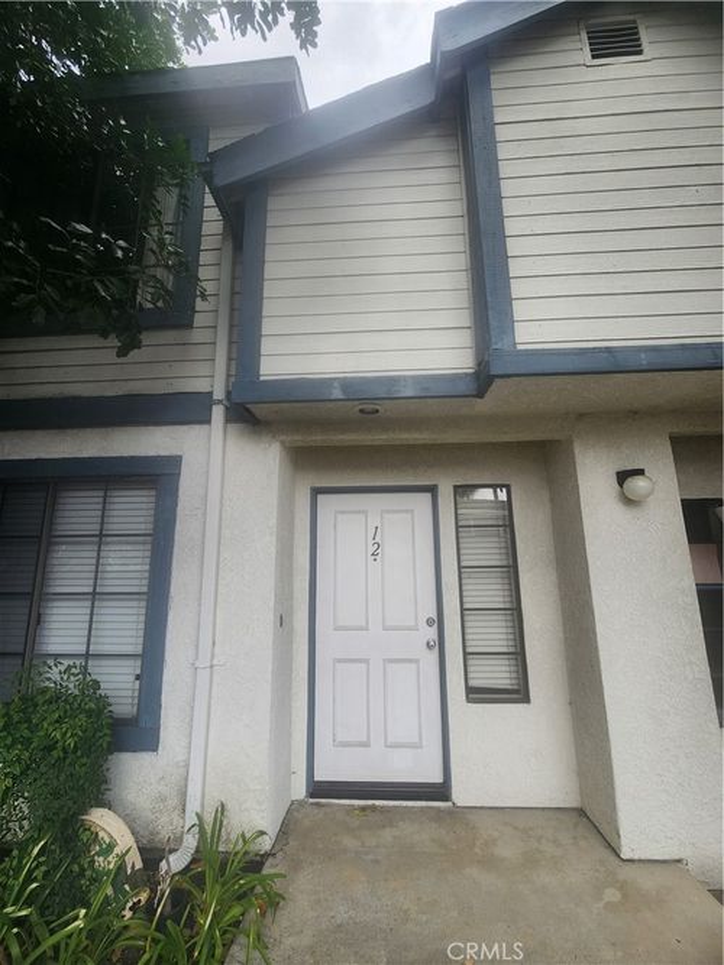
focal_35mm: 13
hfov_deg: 89.9
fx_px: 363
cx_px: 362
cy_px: 482
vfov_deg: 106.2
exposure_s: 1/302
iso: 50
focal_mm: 2.2
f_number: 2.2
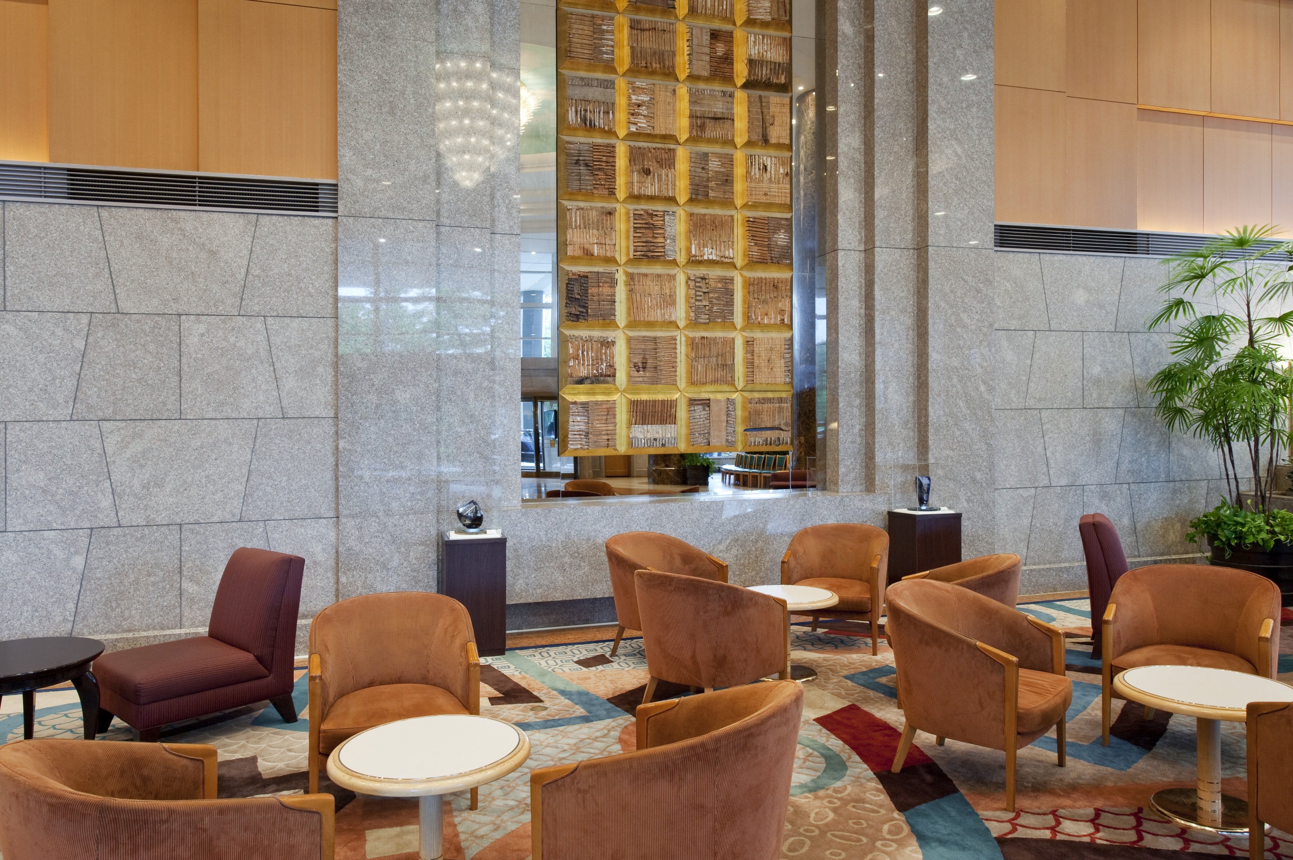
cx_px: 646
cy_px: 430
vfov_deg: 53.1
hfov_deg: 73.8
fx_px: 861
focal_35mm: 24
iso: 400
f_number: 11
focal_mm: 24
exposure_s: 1/1.43
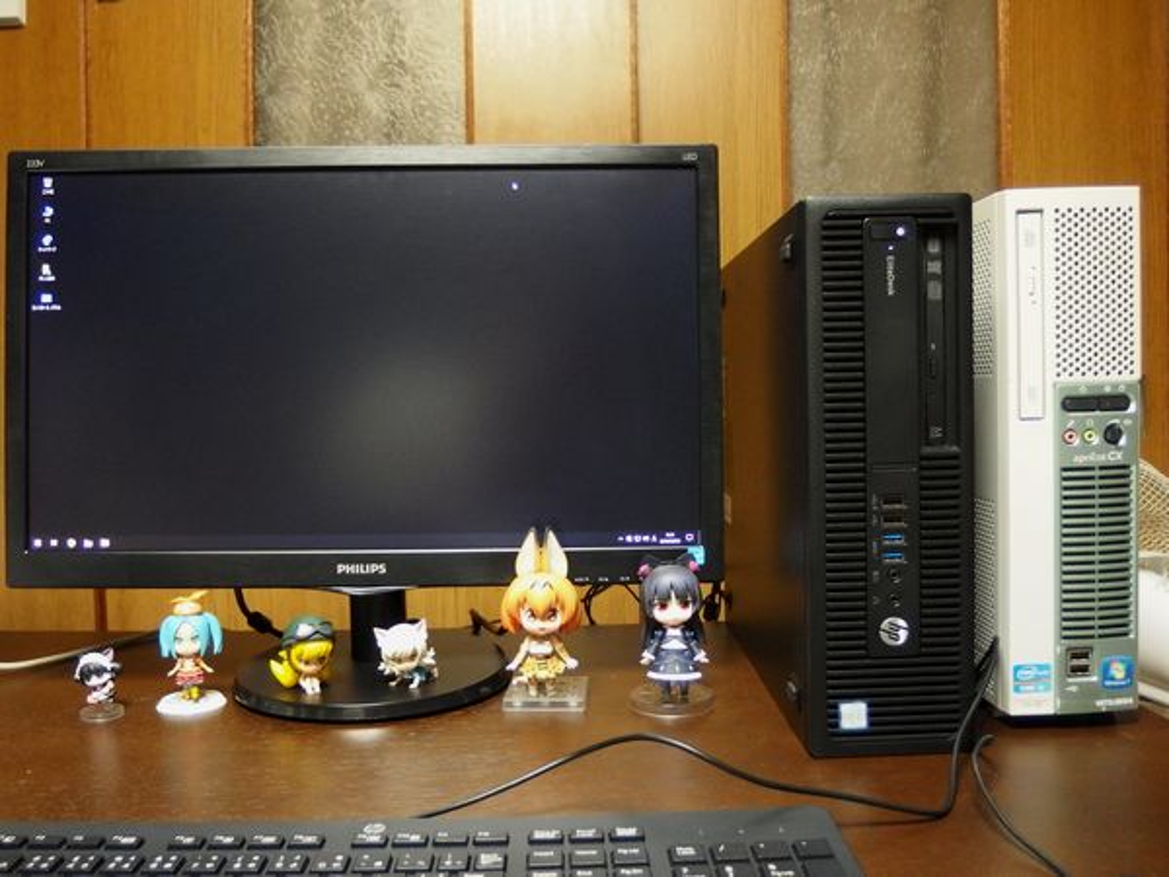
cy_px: 438
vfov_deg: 44.2
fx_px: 1081
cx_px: 584
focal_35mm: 32
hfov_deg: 56.8
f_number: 1.9
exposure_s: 1/25
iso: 800
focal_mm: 5.6
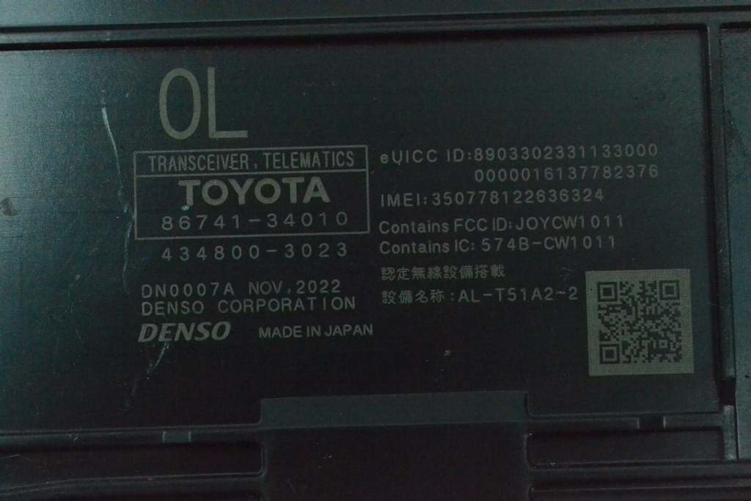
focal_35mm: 82
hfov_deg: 24.6
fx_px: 1721
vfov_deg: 16.6
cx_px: 376
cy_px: 250
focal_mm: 55
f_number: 13
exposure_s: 1/160
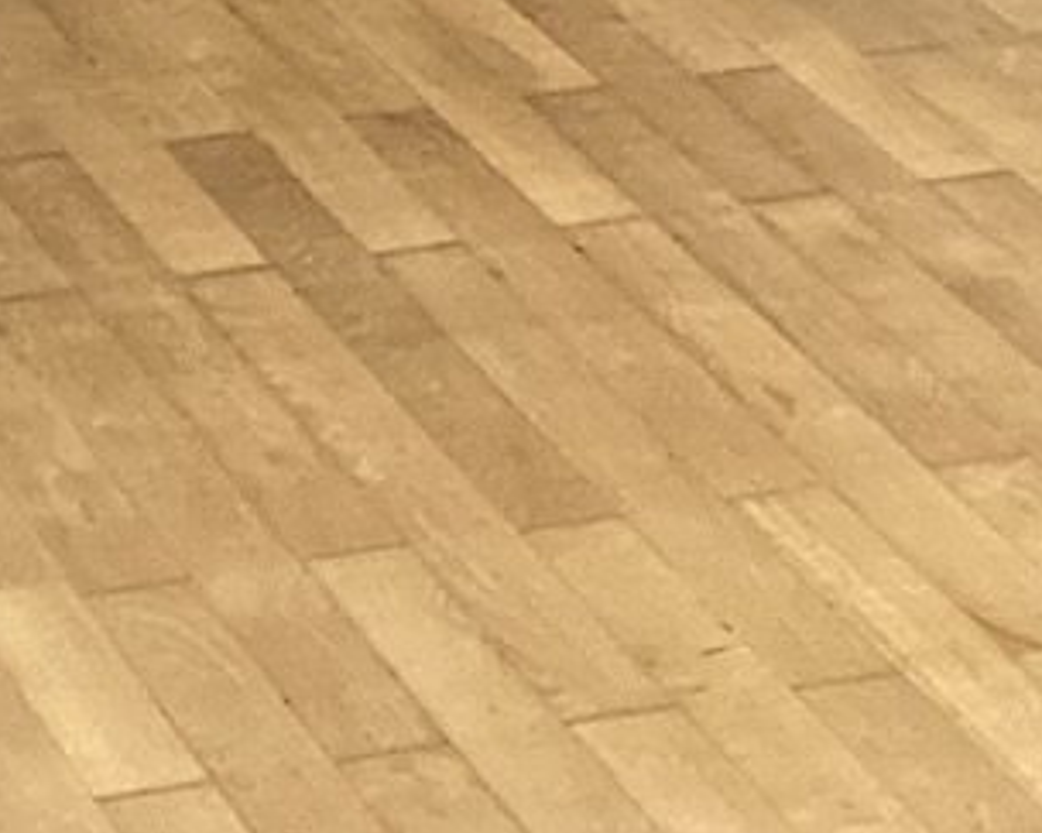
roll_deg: +0.2
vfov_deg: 7.5
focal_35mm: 184
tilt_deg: -2.3
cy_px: -1577
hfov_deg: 10.5
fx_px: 5673
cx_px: 230
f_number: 1.8
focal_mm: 3.99
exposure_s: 1/30
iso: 500
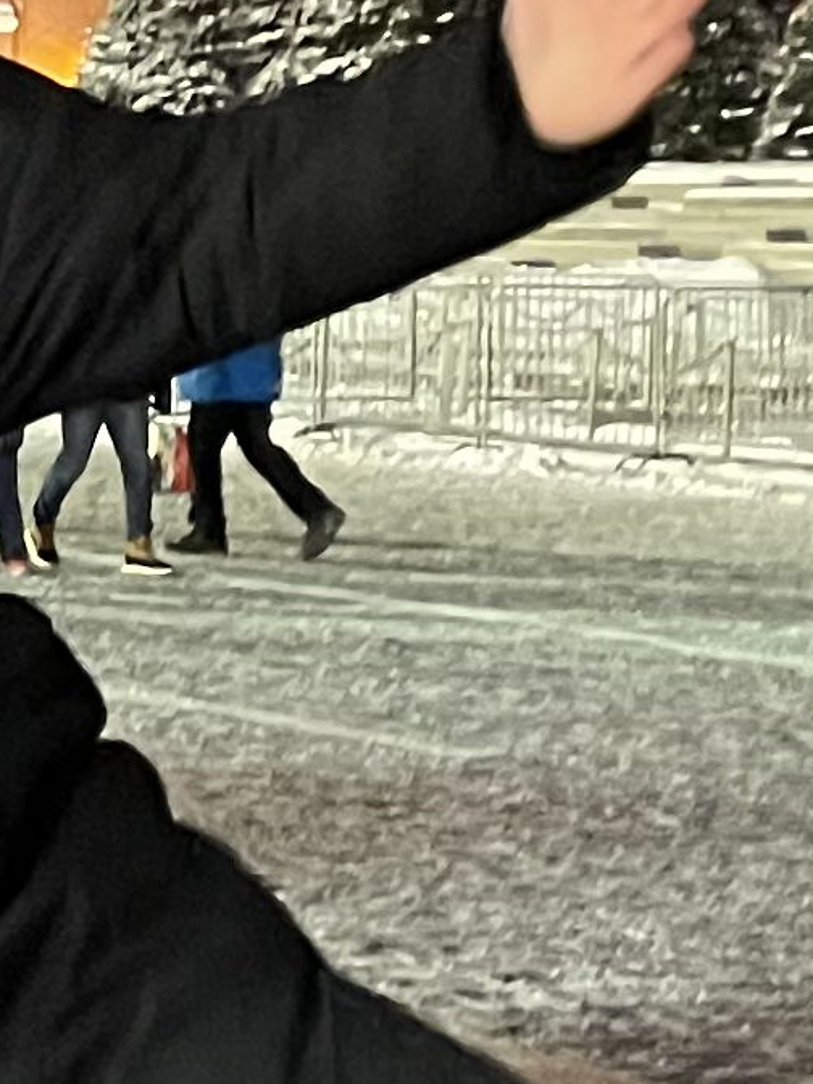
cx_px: -1016
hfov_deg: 8.8
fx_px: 4885
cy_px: 610
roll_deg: +1.0
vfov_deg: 12.7
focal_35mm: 156
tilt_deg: -5.1
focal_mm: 5.1
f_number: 1.6
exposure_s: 1/33
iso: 500
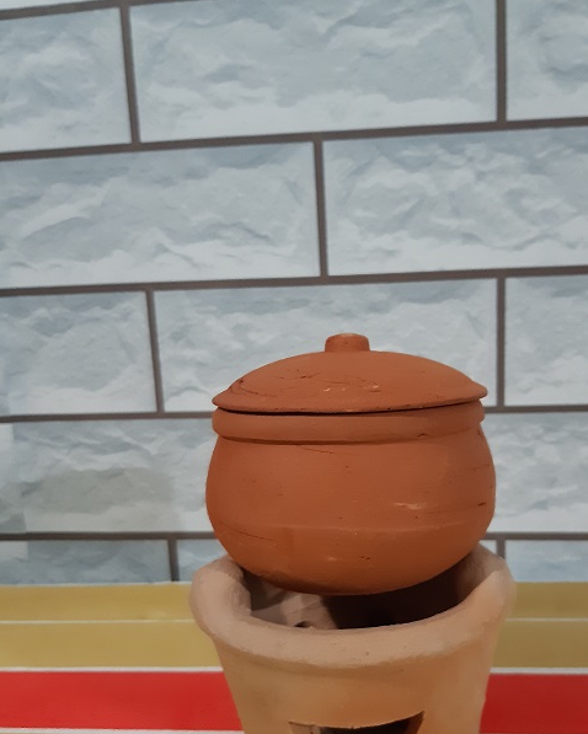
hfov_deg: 43.2
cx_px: 343
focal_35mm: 34
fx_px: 739
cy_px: 436
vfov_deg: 52.5
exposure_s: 1/25
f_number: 1.7
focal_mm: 3.92
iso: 640
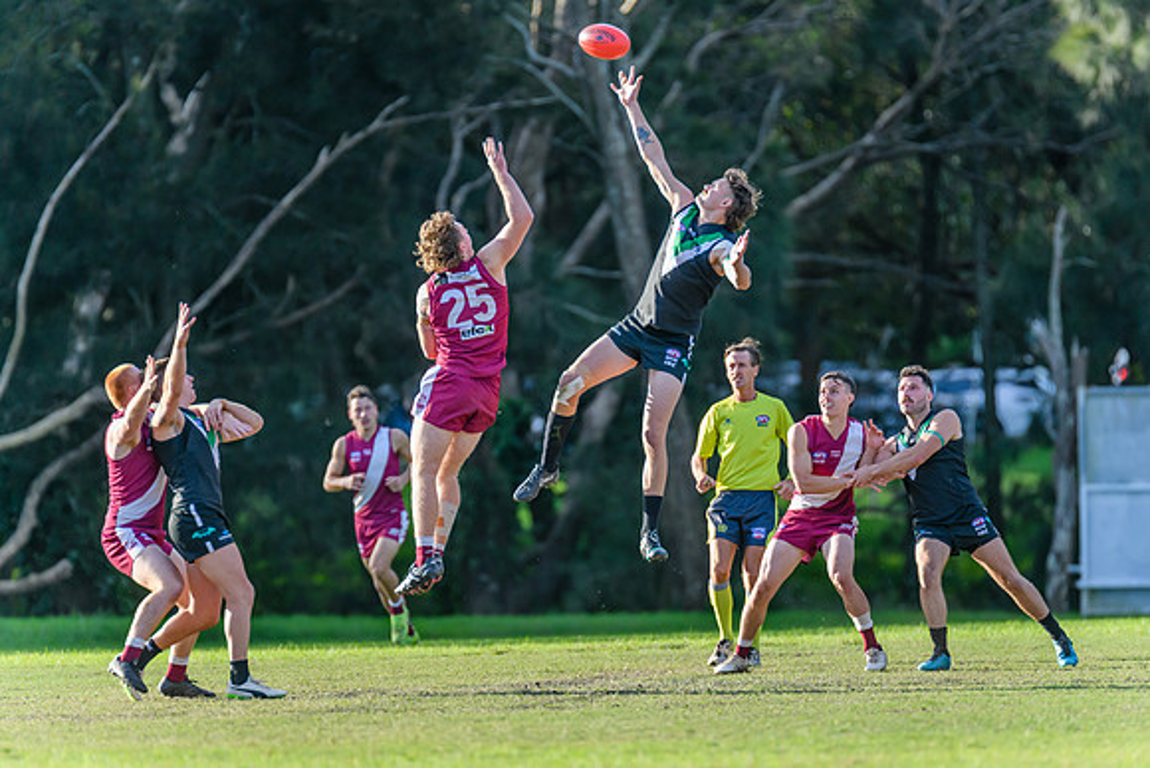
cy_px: 401
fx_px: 12993
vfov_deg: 3.4
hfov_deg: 5.1
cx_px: 600
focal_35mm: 407
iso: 1600
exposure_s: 1/2500
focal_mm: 380
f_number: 4
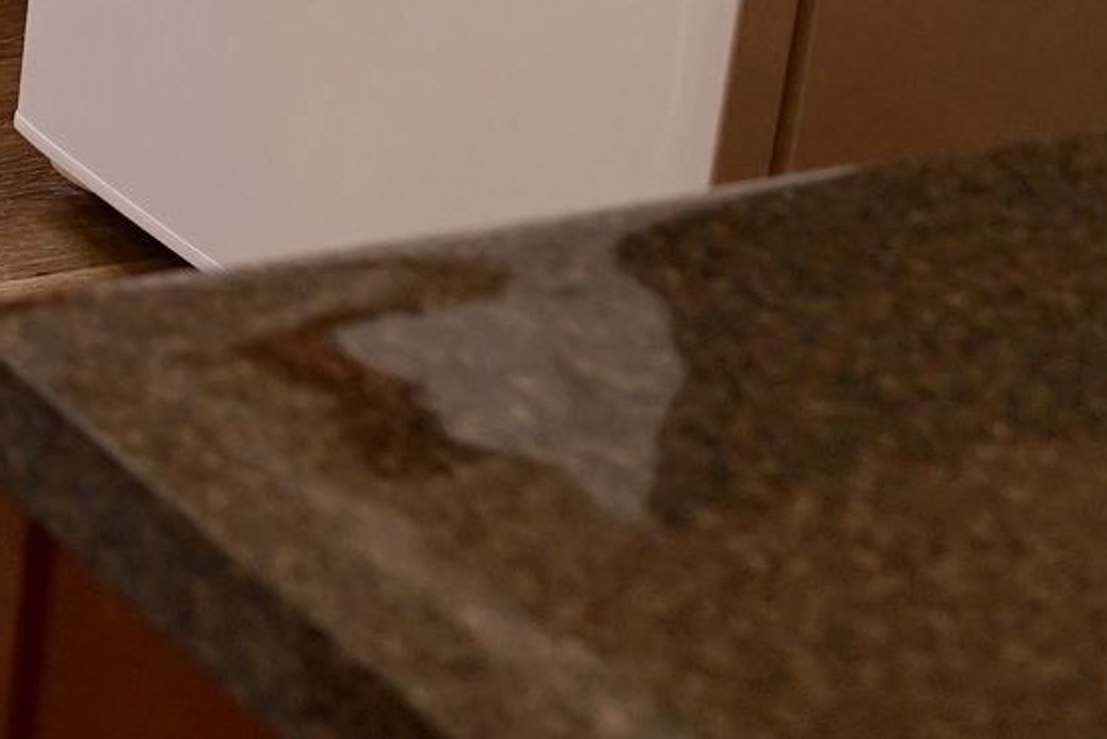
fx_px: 3076
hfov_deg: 17.0
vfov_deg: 12.9
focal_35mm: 100
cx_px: -861
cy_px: -381
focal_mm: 18
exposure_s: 1/100
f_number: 2.8
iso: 400
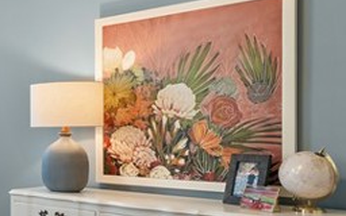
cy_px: 140
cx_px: -123
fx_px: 500
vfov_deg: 24.3
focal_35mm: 53
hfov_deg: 29.4
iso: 250
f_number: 9
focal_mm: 13
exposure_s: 1/3
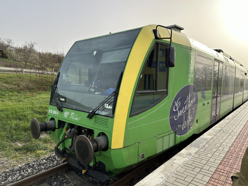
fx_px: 172
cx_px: 124
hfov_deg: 71.6
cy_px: 93
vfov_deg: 56.8
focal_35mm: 24
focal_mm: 6.86
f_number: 1.78
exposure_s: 1/2591
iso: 80
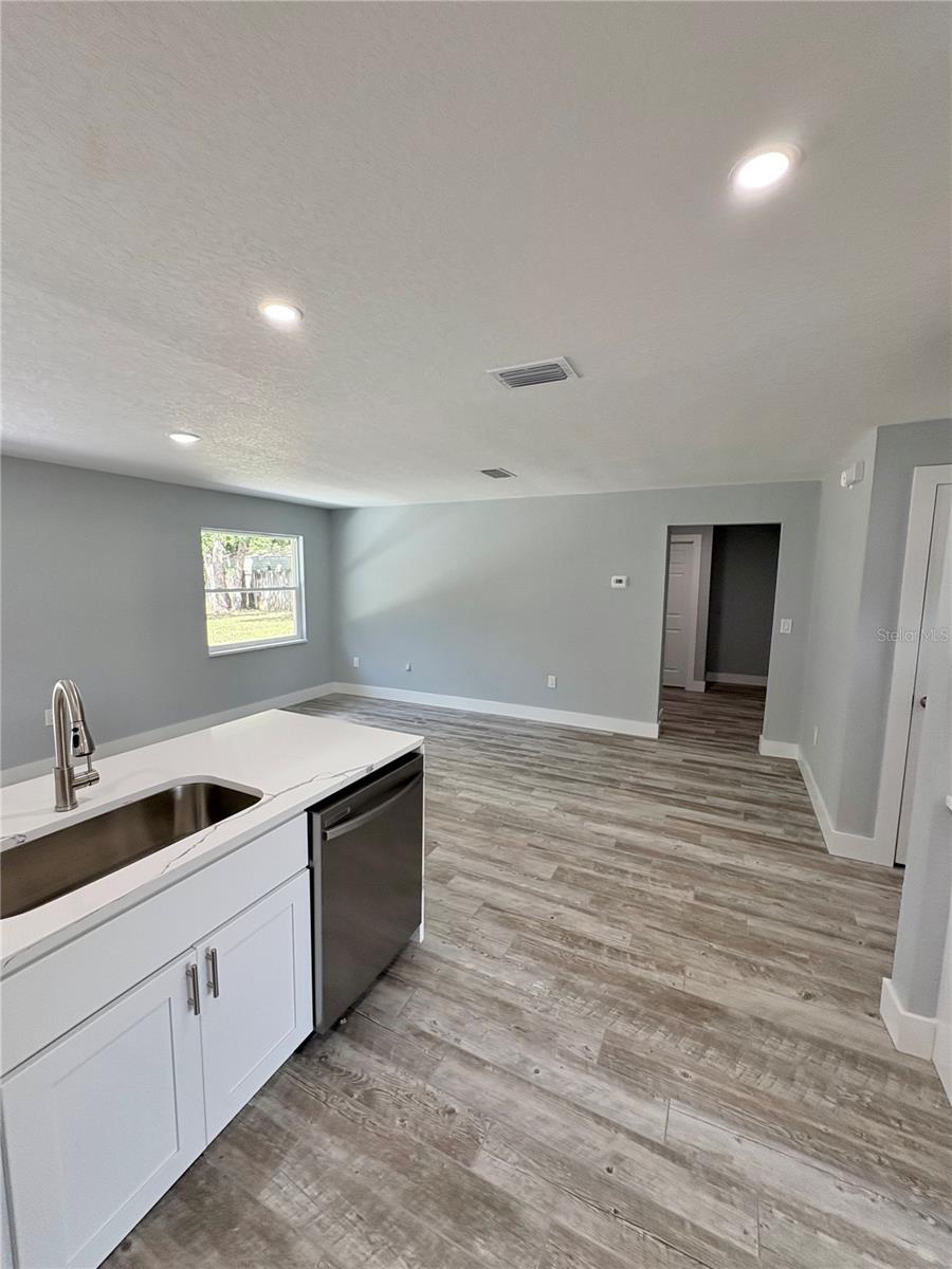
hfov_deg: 85.7
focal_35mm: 14
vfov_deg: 102.1
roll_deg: -1.3
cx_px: 476
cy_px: 634
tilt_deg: -6.7
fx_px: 513
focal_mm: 2.22
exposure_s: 1/120
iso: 125
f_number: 2.2
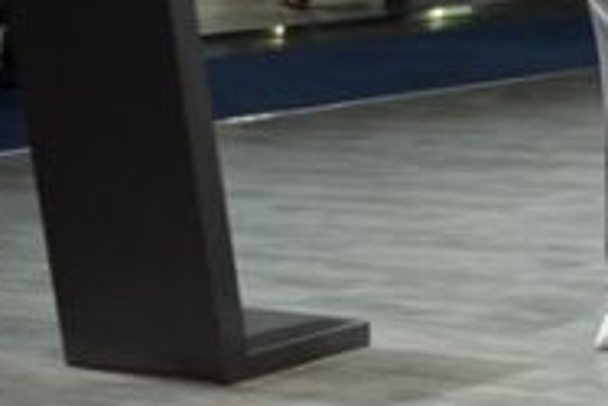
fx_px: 2603
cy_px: -242
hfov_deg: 12.2
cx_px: 1096
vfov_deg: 8.7
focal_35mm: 154
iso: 400
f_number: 5
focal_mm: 24
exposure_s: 1/100
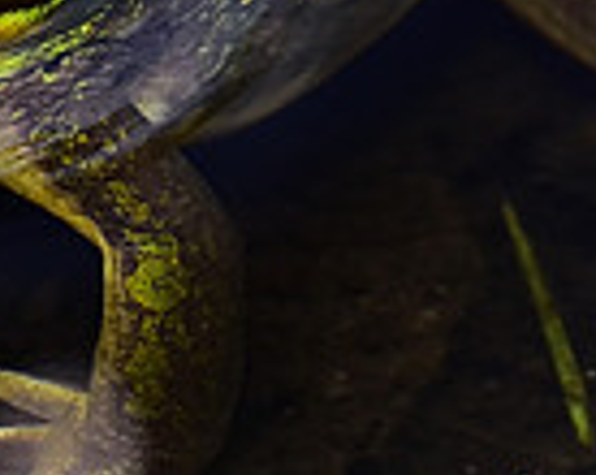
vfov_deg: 0.8
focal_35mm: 1971
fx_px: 34718
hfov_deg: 1.0
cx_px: 121
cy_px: -130
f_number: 8
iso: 100
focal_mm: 500
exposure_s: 1/250
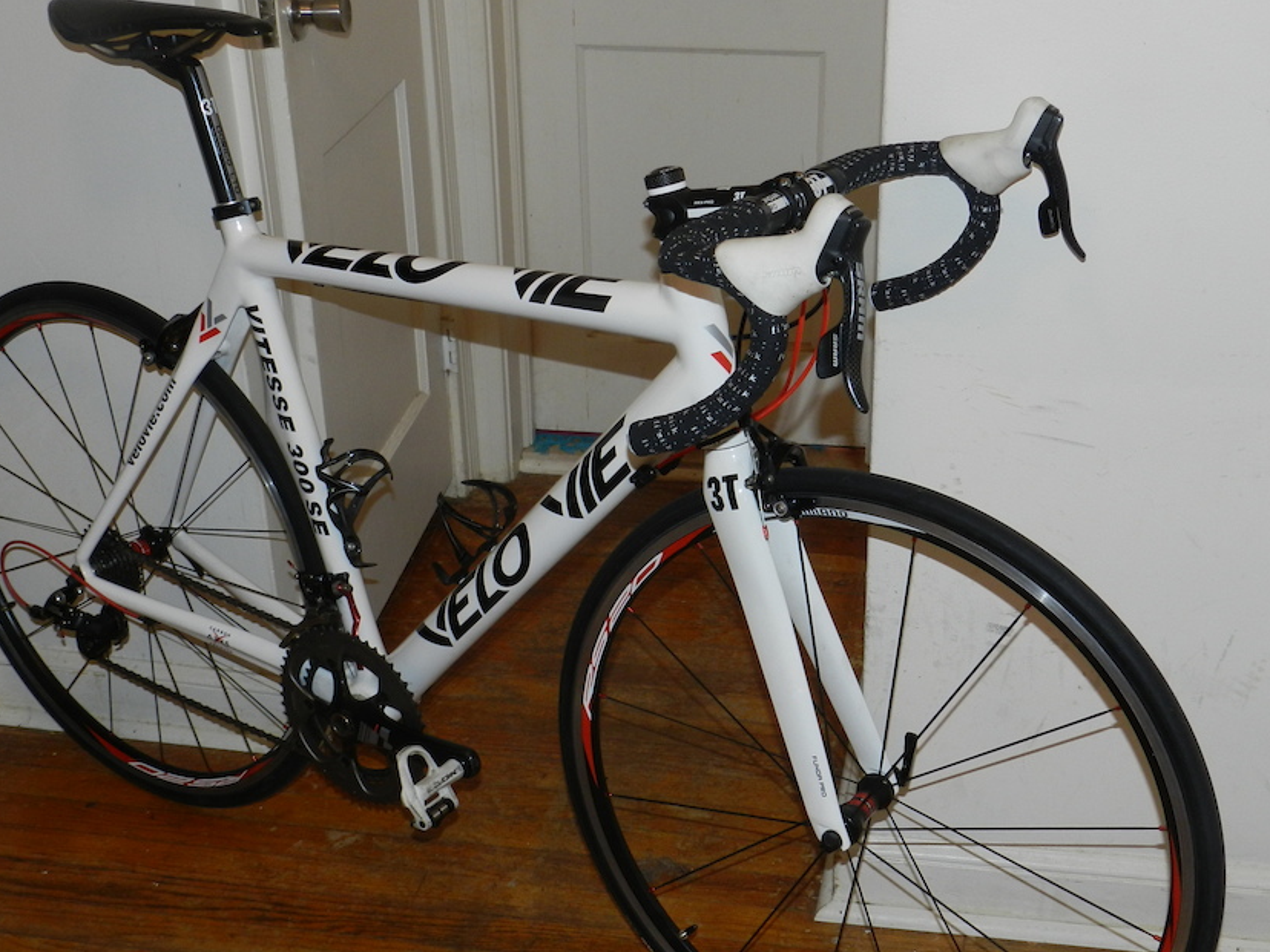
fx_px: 1724
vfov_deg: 30.8
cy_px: 547
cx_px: 667
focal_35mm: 47
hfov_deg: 40.4
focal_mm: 6.7
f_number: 4
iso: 200
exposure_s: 1/30
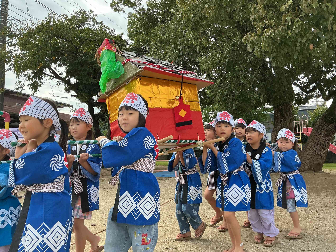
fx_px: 282
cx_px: 168
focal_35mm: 29
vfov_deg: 48.2
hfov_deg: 61.7
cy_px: 126
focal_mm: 3
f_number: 1.8
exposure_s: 1/457
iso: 25
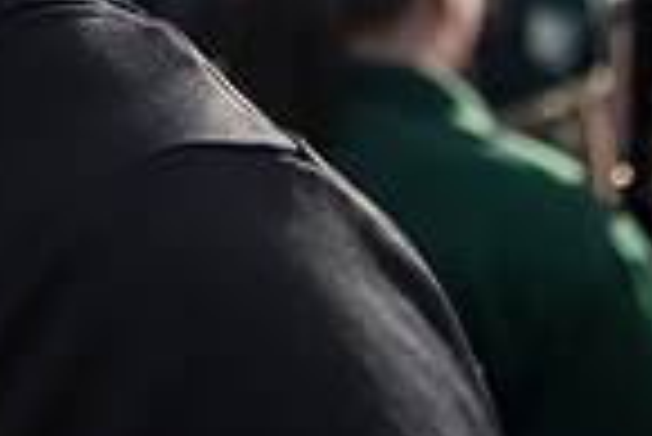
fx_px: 1740
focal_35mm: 96
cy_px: -357
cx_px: -382
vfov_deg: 12.9
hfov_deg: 18.3
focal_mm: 24
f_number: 2.8
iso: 250
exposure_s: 1/2000
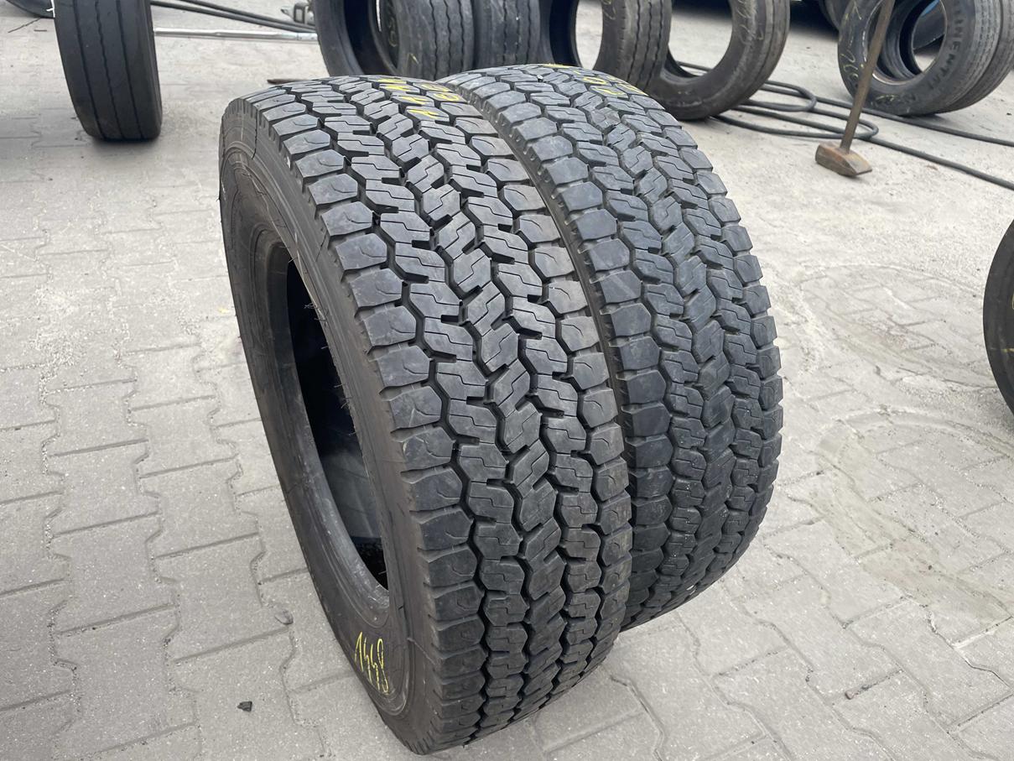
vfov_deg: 53.1
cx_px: 507
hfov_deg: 67.3
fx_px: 762
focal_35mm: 26
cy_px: 380
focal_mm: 4.2
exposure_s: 1/861
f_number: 1.6
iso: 32
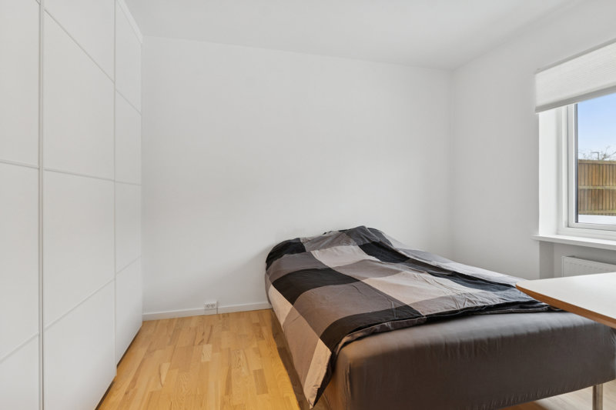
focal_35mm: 19
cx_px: 308
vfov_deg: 65.2
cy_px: 205
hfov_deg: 87.7
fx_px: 321
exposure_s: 1/20
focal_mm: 12.5
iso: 200
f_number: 8
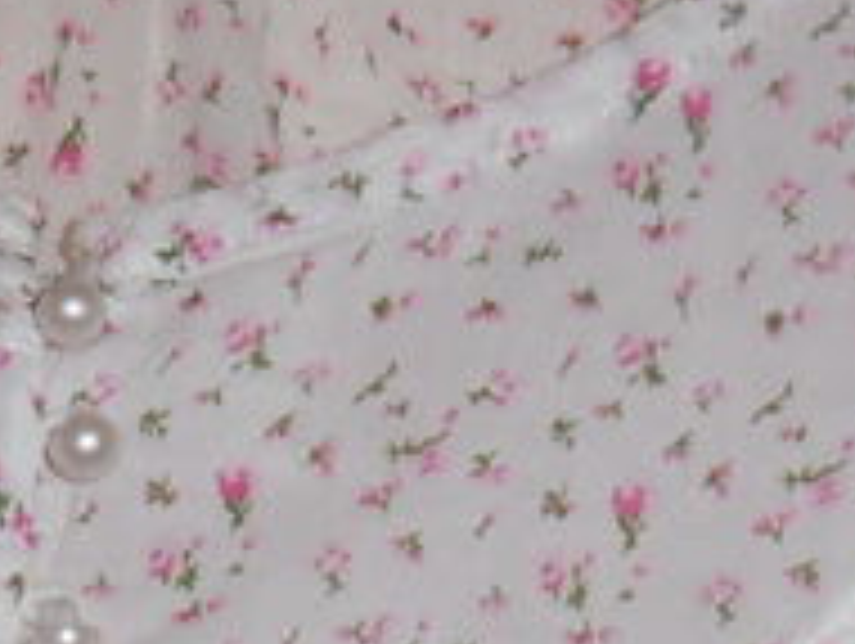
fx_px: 3116
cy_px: 257
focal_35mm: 126
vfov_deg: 11.8
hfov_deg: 15.4
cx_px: 81
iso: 125
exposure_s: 1/30
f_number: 3
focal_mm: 4.2
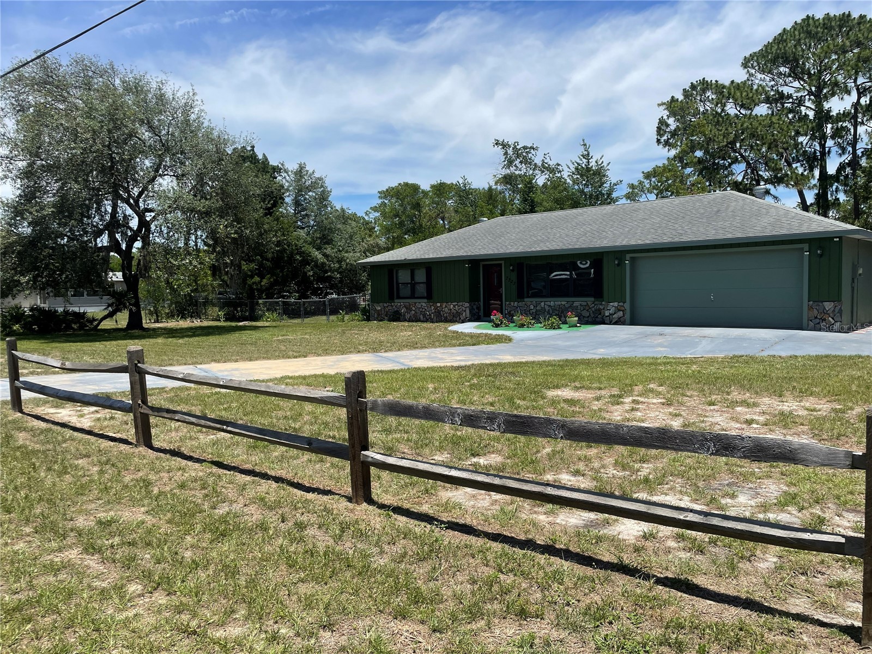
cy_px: 327
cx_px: 436
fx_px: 655
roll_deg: +1.1
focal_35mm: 26
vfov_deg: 53.1
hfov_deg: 67.3
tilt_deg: -4.5
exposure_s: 1/3861
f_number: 1.6
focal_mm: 4.2
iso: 32
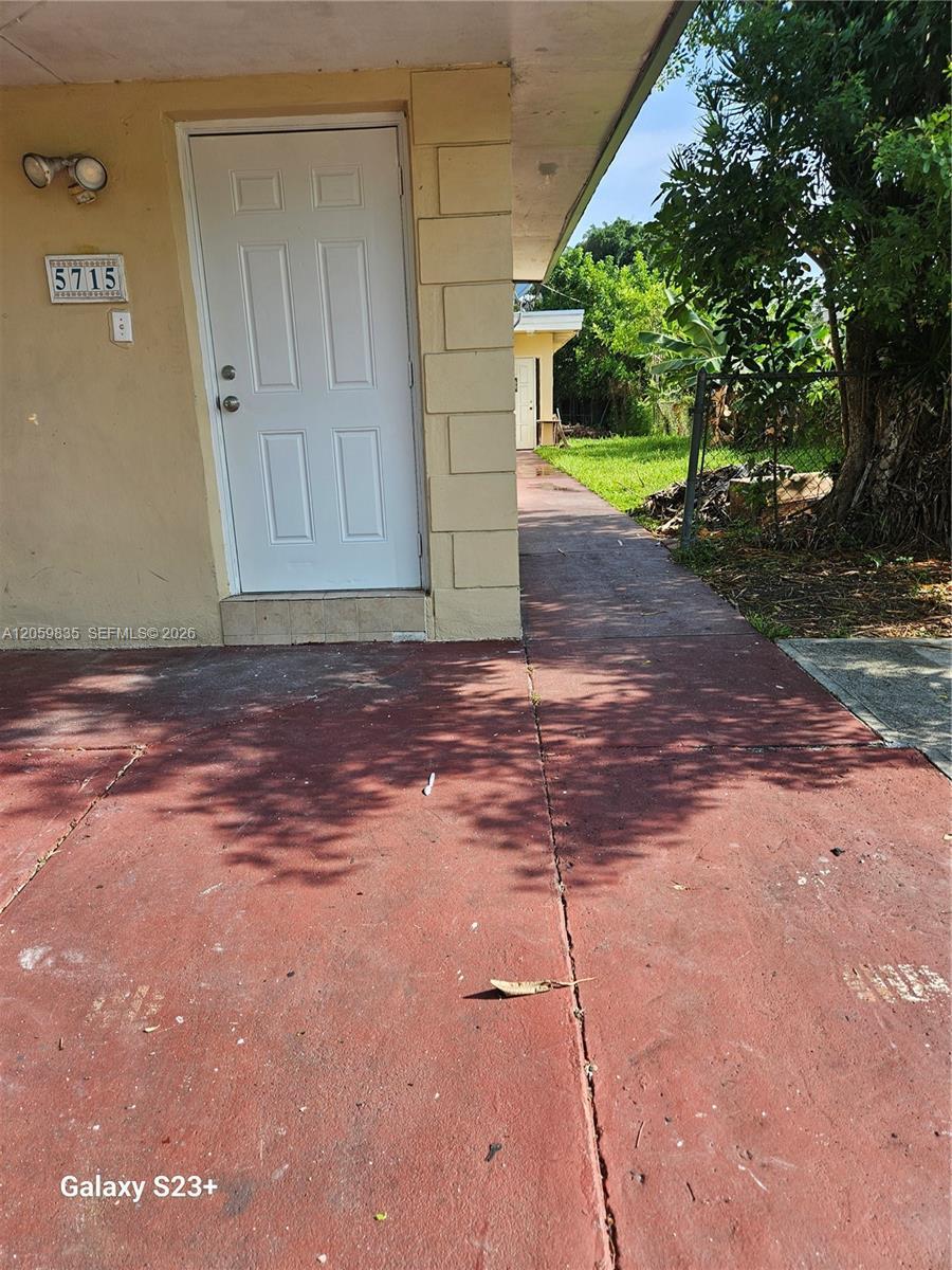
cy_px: 635
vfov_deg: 73.9
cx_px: 476
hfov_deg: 58.9
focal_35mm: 23
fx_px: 843
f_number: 1.8
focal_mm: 5.4
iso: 25
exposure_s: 1/541
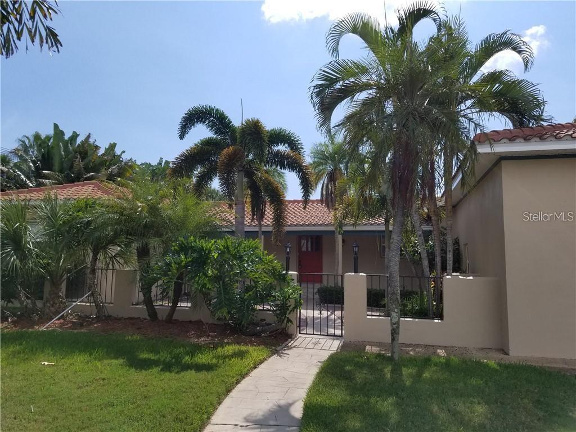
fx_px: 433
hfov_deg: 67.3
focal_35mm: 26
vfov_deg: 53.1
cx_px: 288
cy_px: 216
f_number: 1.7
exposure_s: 1/4496
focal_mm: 4.25
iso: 50
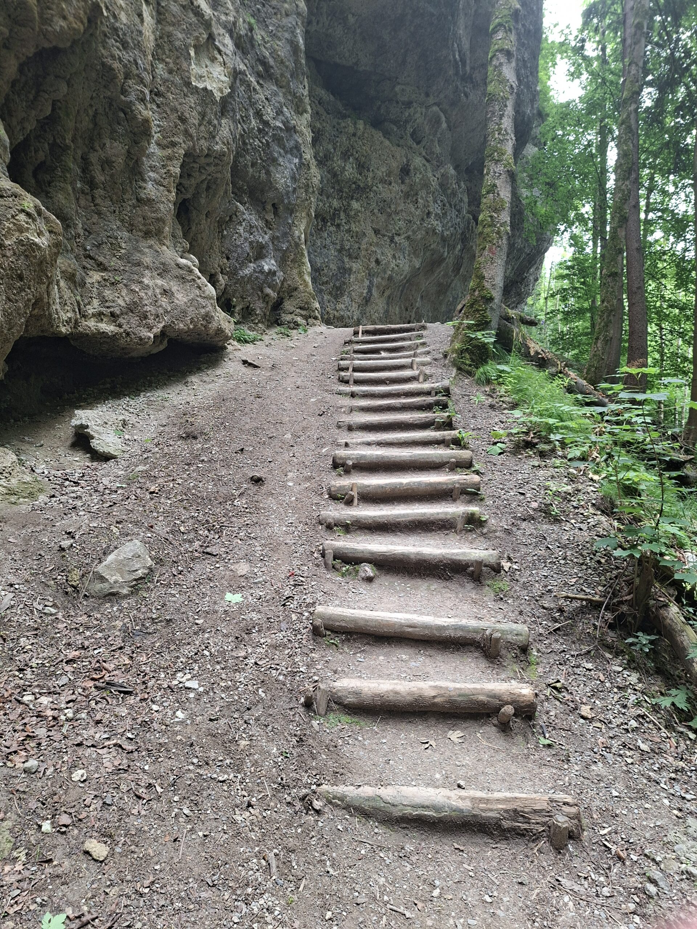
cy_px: 464
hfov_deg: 58.9
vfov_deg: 73.9
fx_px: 617
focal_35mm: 23
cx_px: 348
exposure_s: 1/100
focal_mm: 5.54
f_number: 1.8
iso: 80
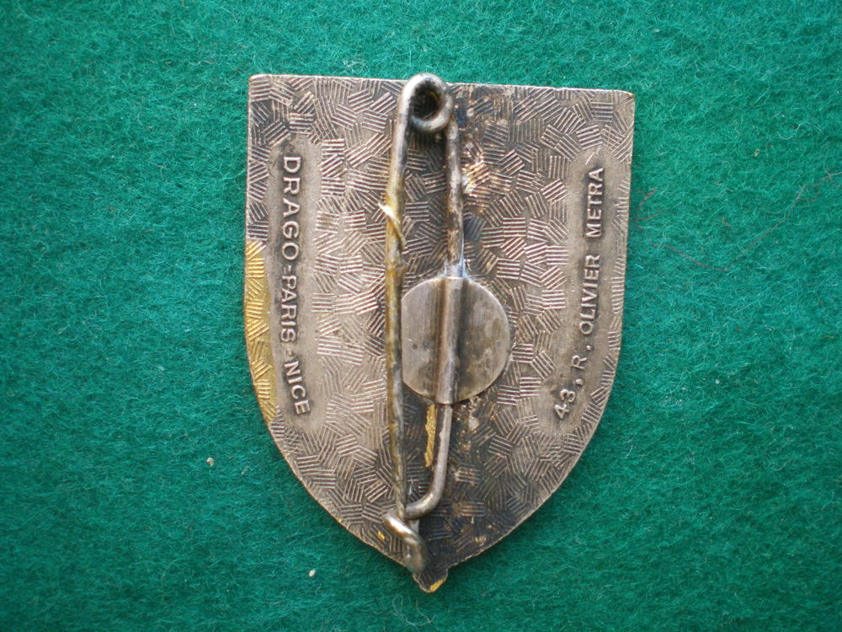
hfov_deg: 49.0
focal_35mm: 38
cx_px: 421
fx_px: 924
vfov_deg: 37.7
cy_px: 316
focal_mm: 6.3
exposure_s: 1/50
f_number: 3.1
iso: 250
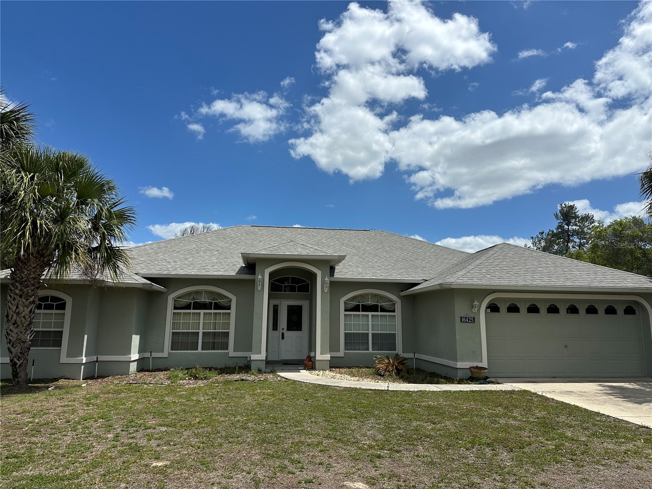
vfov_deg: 56.8
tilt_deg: +9.7
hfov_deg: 71.6
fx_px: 452
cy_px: 244
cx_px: 326
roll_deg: -0.8
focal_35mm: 24
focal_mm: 6.86
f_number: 1.78
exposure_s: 1/9709
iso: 80
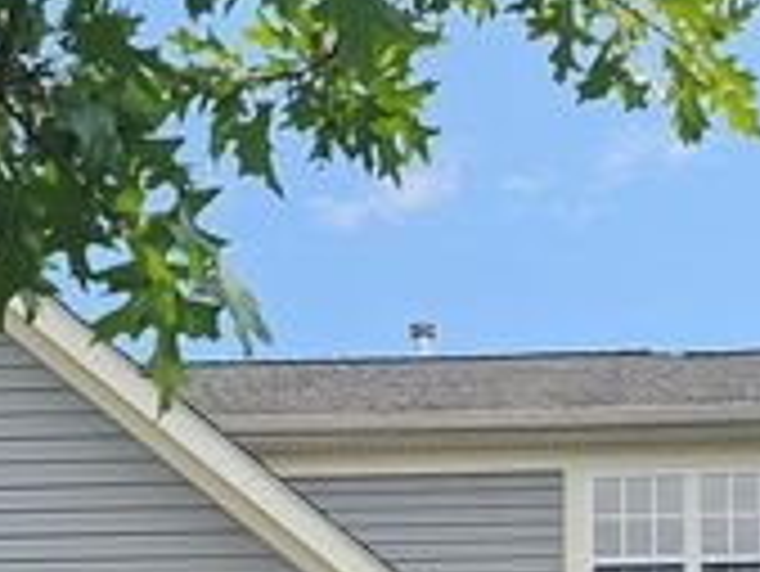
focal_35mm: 68
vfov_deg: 20.1
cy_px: 709
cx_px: 594
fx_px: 1494
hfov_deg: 28.0
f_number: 1.7
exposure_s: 1/2000
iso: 32
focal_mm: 6.3
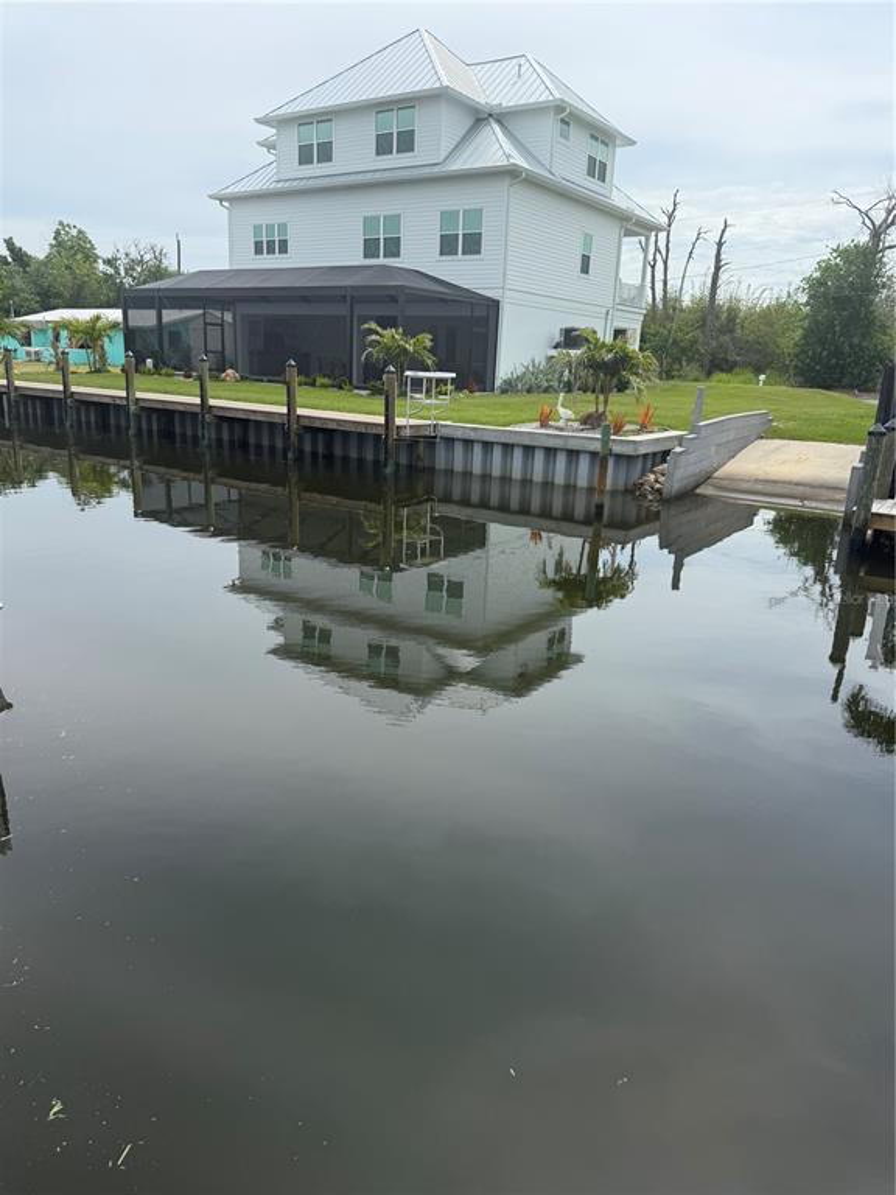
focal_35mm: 24
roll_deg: -2.2
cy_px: 598
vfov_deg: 71.6
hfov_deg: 56.8
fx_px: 828
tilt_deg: -14.5
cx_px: 448
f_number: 1.78
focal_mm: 6.76
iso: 80
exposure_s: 1/4975
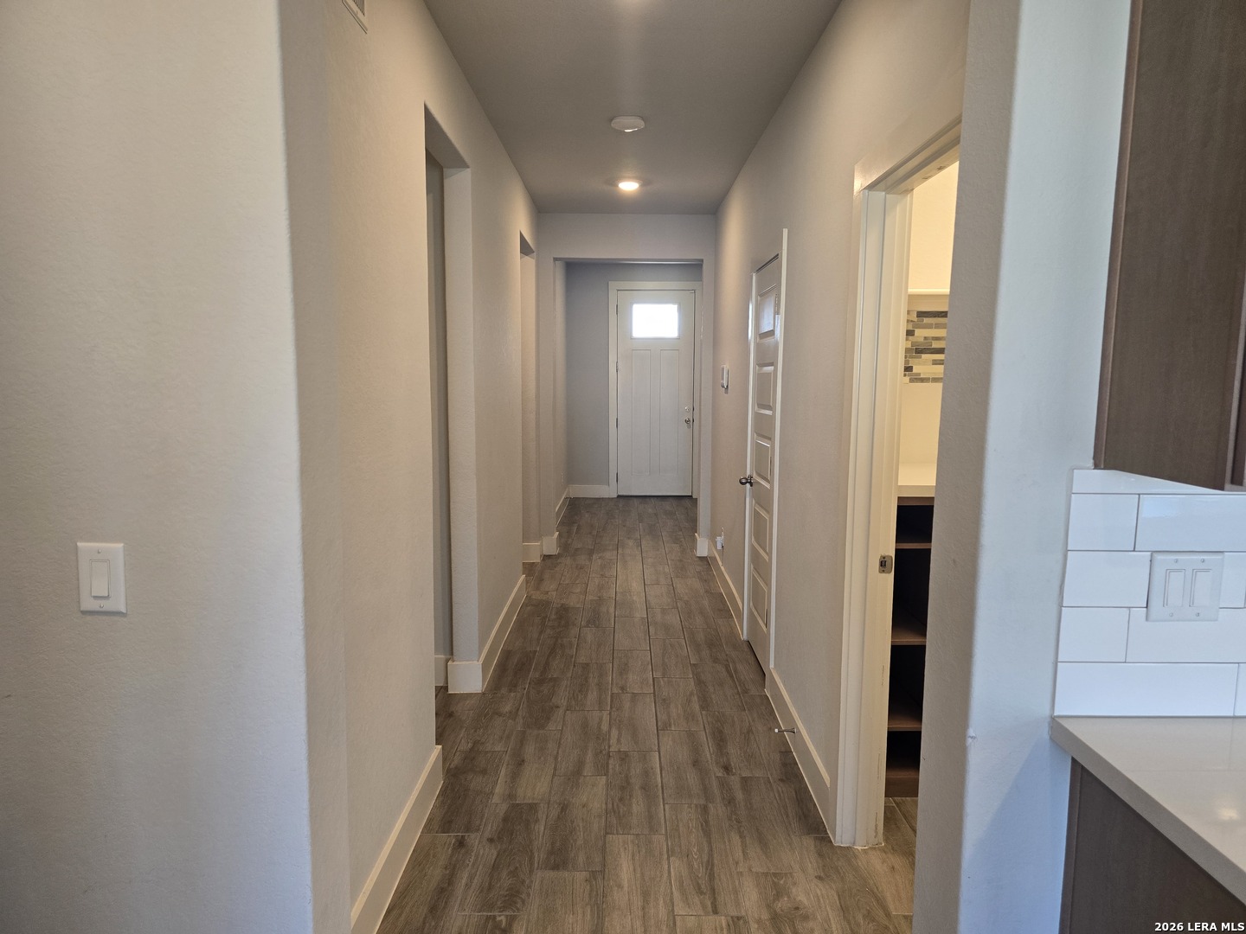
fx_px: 828
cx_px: 623
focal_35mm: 23
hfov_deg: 73.9
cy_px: 467
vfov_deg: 58.9
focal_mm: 6.3
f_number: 1.7
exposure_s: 1/120
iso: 200
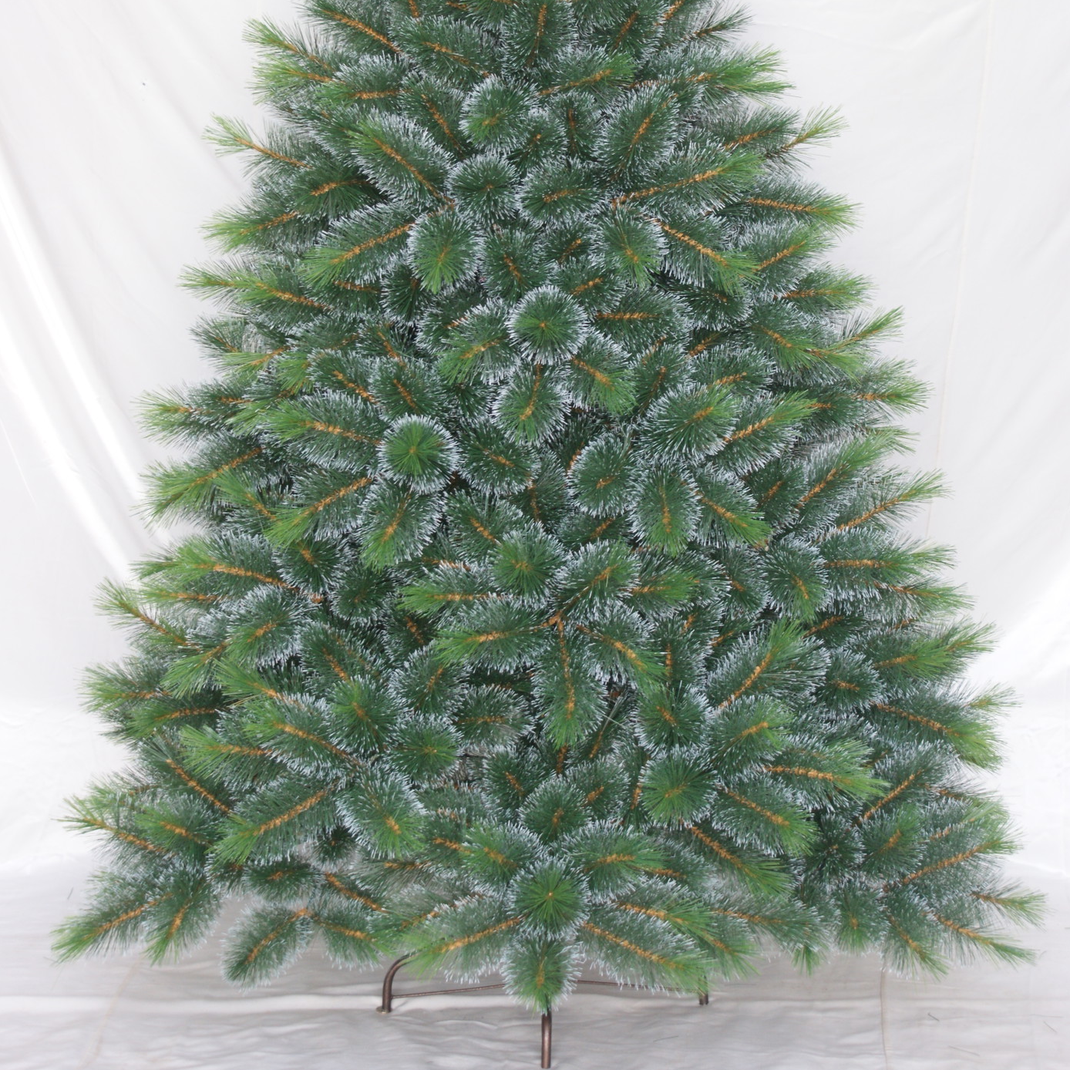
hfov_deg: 18.1
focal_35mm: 96
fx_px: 3357
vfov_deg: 18.0
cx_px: 536
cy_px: 303
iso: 400
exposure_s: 1/80
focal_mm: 50
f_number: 5.6
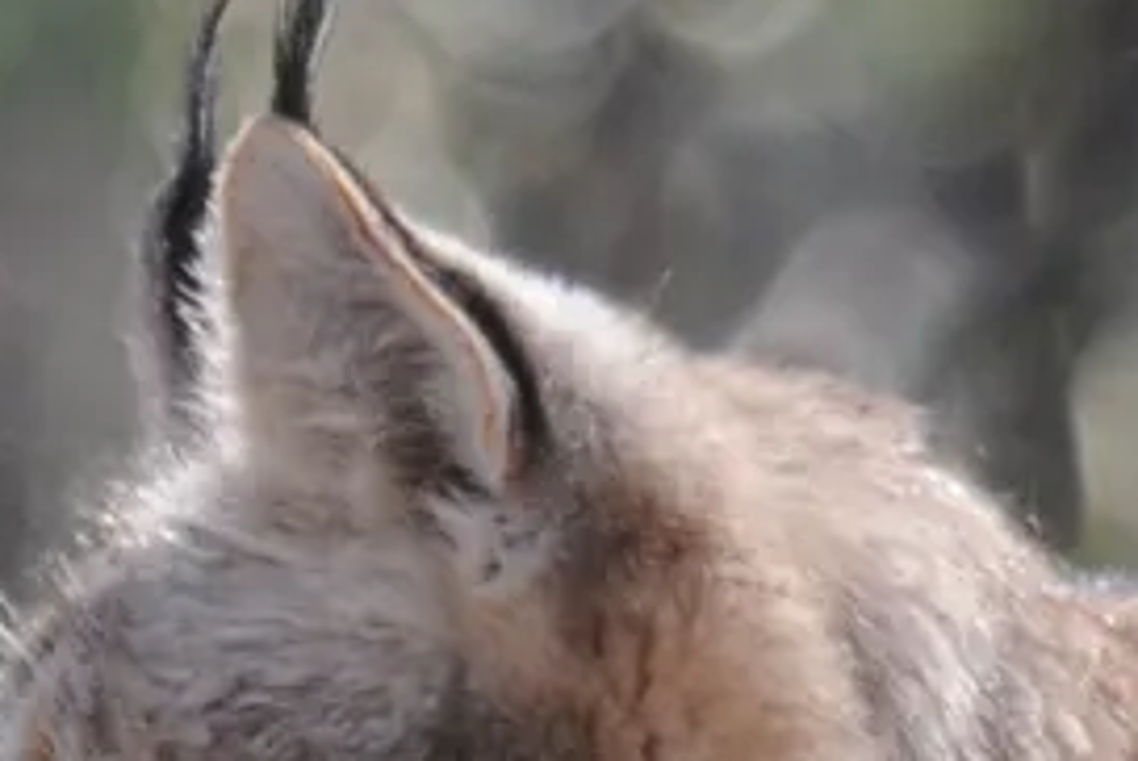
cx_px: 272
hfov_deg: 1.0
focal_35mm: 2114
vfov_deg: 0.7
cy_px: 1440
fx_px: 66896
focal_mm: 240
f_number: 6.3
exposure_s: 1/160
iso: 400
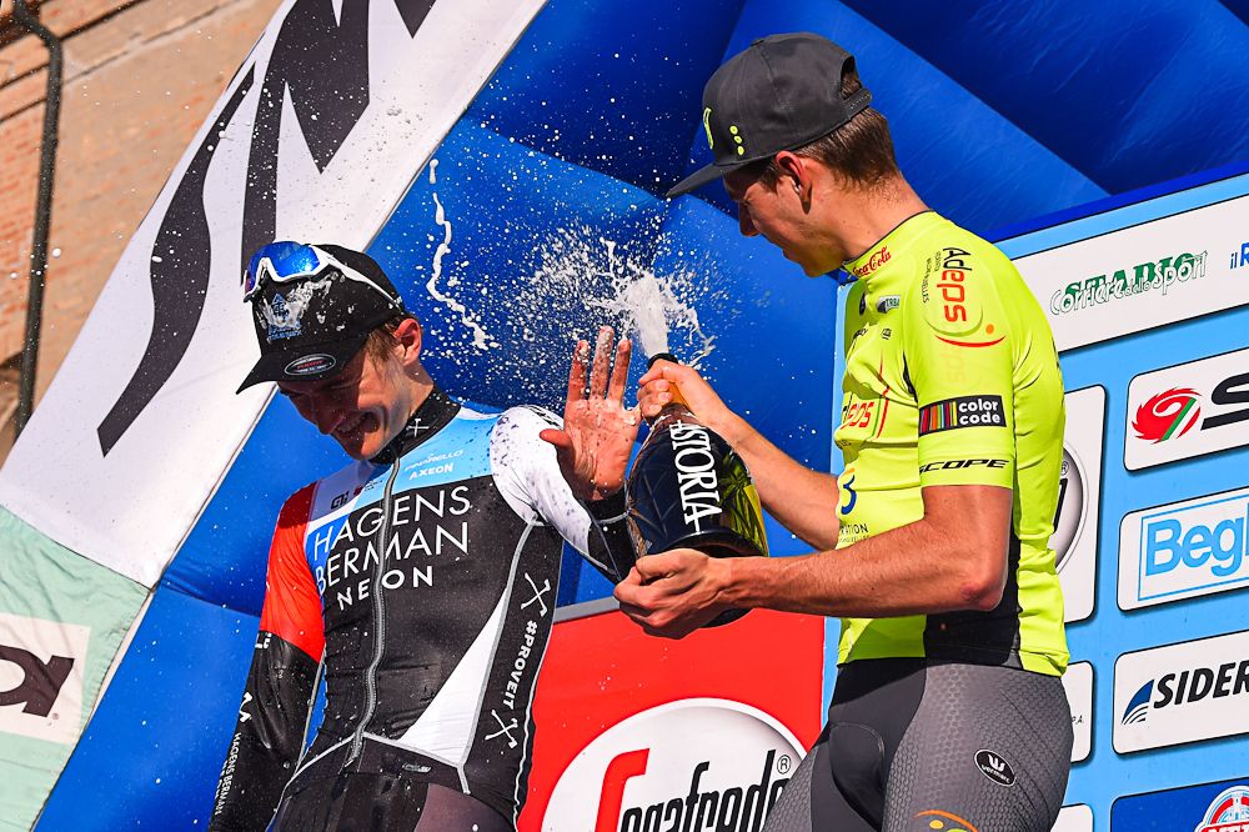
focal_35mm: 92
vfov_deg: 14.9
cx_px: 624
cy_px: 416
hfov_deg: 22.1
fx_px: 3191
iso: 400
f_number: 10
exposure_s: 1/1000
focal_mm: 92
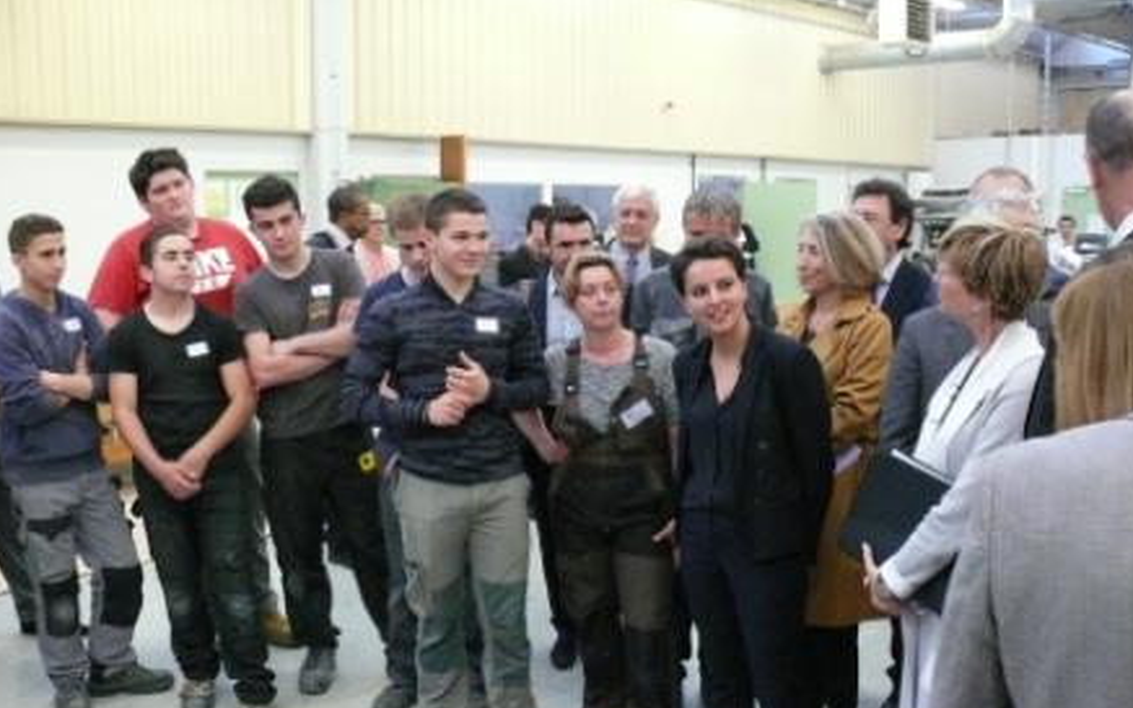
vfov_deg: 33.5
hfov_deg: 51.5
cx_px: 568
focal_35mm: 38
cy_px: 386
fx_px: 1173
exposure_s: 1/80
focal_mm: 7.4
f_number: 2.8
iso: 800
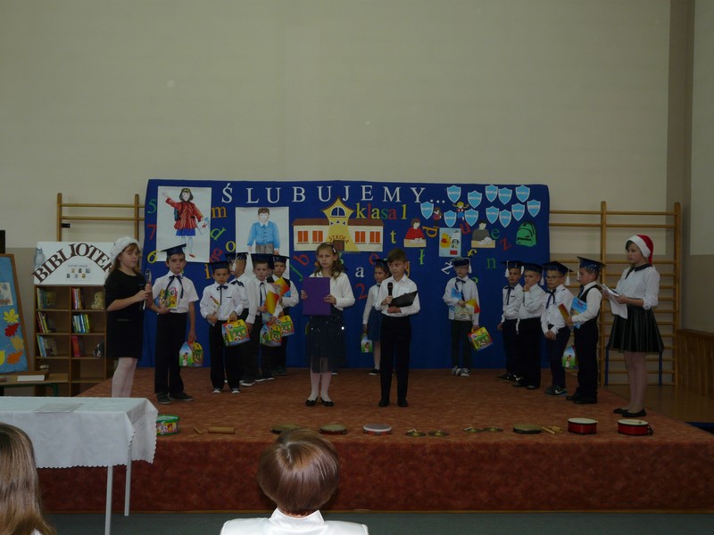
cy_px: 268
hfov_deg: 50.1
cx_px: 357
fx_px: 763
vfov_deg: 38.7
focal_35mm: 37
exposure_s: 1/40
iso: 100
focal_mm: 6
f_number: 2.8
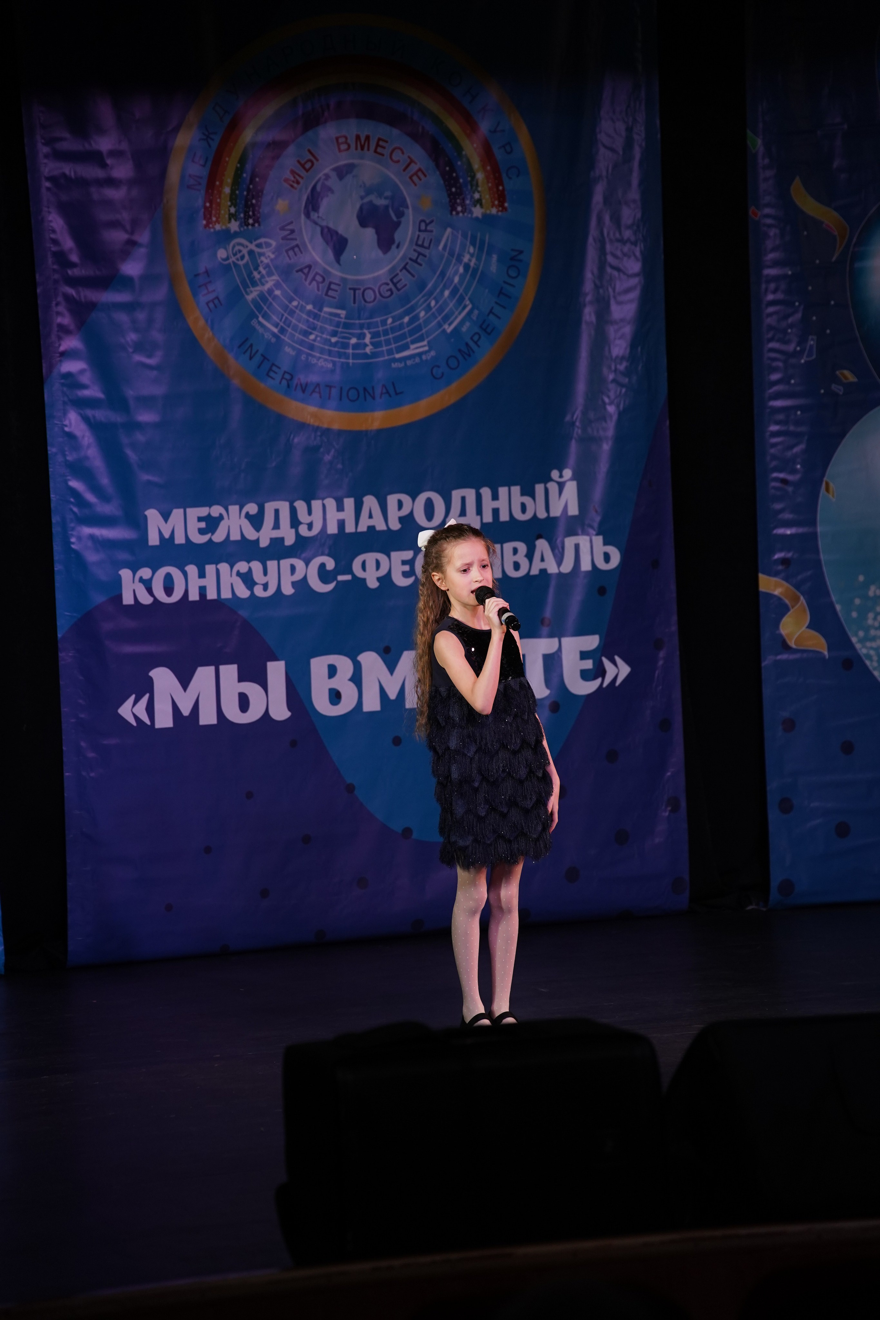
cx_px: 440
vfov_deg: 13.7
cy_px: 660
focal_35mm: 150
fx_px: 5500
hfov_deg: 9.1
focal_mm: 150
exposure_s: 1/400
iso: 1600
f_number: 4
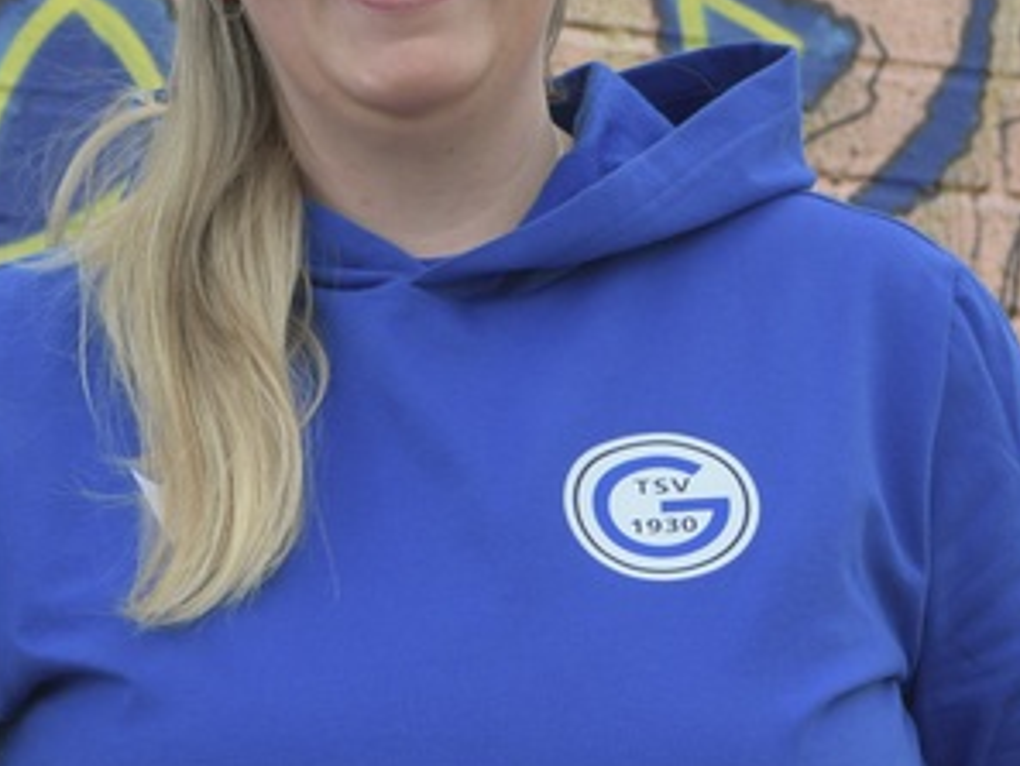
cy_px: 613
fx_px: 6014
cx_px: 446
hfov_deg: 9.7
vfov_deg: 7.3
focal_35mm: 204
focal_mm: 44
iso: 100
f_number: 5
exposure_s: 1/100
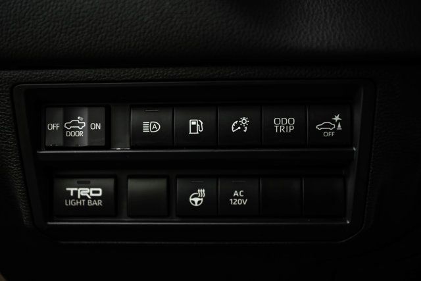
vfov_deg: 29.9
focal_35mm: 45
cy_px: 140
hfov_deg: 43.6
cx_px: 210
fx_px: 527
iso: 1250
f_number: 2.8
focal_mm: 42
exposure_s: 1/125
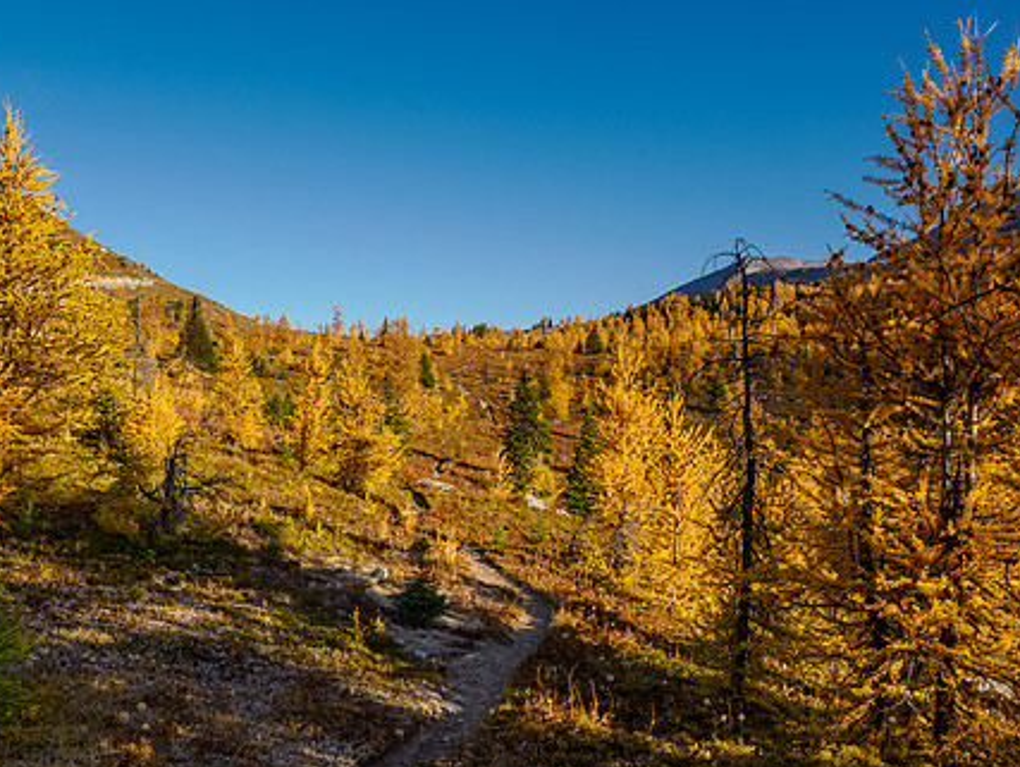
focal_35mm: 38
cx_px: 389
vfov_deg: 37.6
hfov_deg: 48.5
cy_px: 477
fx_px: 1121
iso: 200
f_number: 8
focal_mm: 14
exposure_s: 1/200
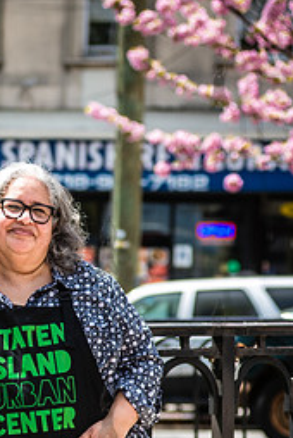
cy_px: 328
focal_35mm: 202
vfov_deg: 10.2
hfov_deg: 6.7
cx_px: -107
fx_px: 2459
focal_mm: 86
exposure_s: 1/500
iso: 100
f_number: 4
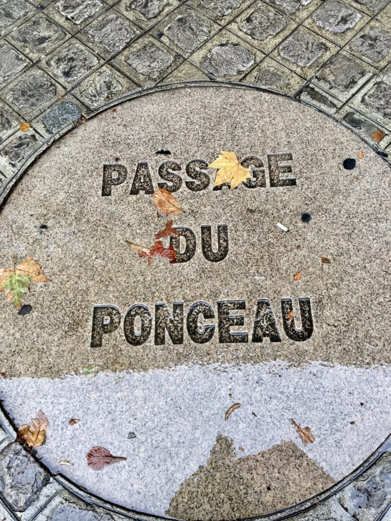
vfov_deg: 61.7
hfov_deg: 48.2
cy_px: 260
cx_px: 196
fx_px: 437
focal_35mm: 29
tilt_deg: -67.2
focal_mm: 4.15
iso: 32
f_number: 2.2
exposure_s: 1/100
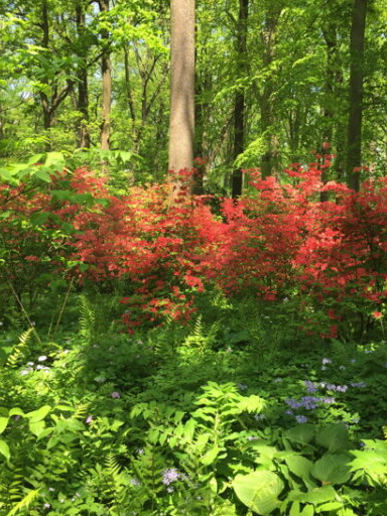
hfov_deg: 41.7
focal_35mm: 34
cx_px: 217
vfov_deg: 53.9
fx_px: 507
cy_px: 276
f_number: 2.2
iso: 32
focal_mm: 4.15
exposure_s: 1/370
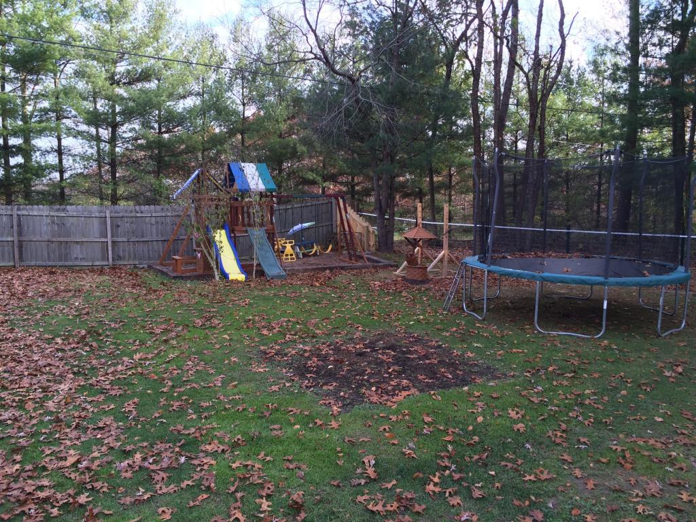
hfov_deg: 61.7
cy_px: 261
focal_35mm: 29
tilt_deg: -6.7
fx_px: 583
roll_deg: +0.4
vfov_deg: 48.2
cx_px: 348
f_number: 2.2
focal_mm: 4.15
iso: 32
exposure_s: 1/128
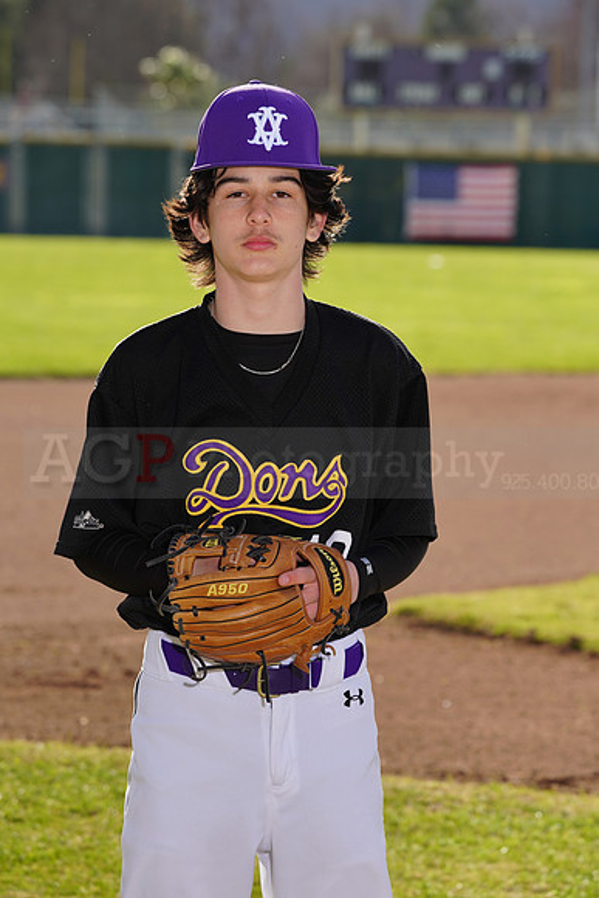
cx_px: 300
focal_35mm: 203
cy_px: 449
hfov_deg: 6.8
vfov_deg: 10.1
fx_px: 5063
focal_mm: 203
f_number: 9
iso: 100
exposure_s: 1/200
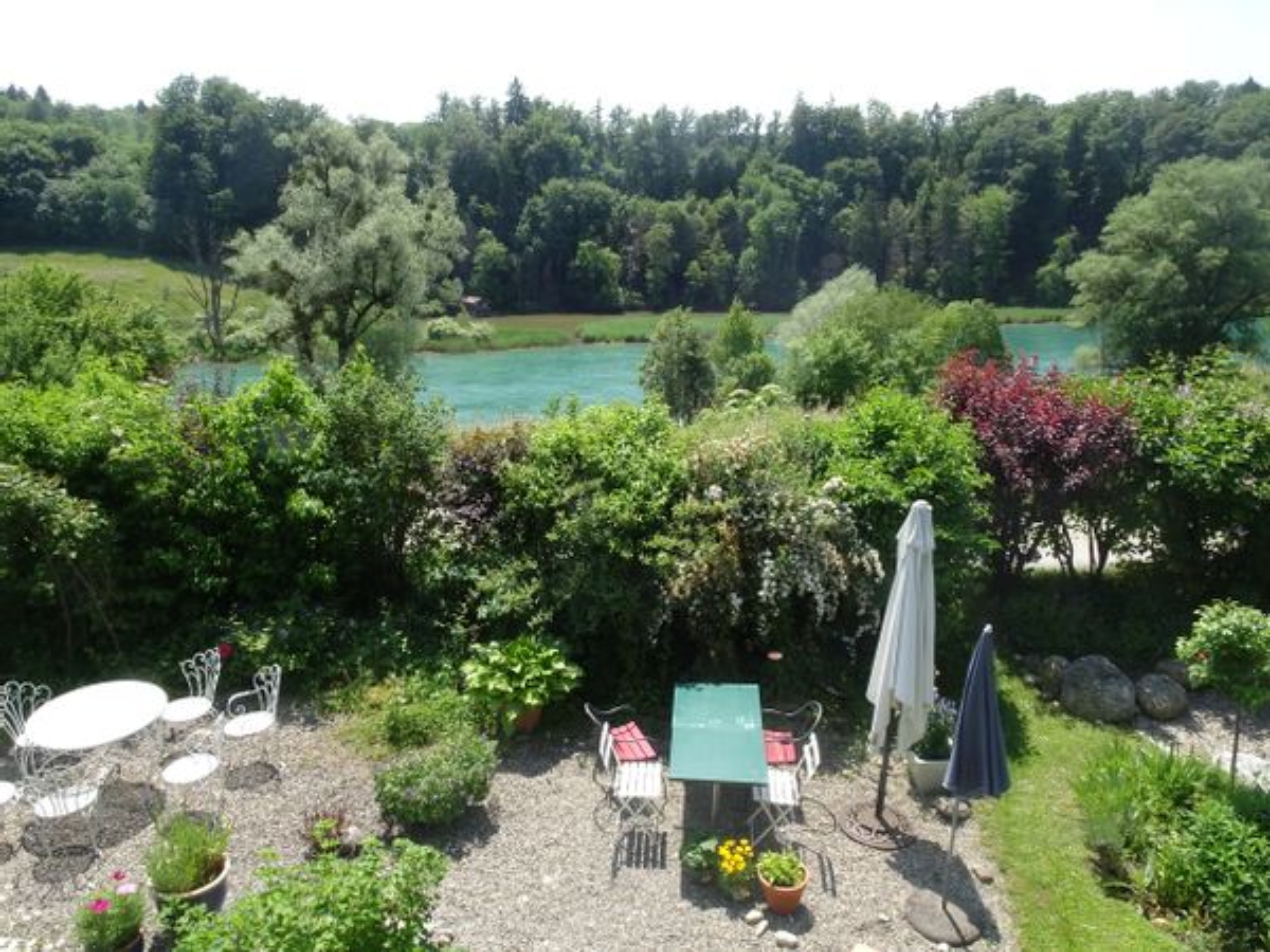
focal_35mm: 24
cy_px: 476
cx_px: 635
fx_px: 881
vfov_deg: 56.8
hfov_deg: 71.6
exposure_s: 1/125
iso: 80
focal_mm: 4.16
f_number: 6.3
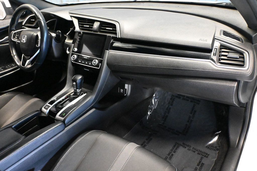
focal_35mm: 29
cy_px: 86
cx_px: 128
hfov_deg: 63.2
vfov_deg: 44.6
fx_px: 209
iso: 12800
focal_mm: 19.5
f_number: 3.8
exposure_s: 1/50
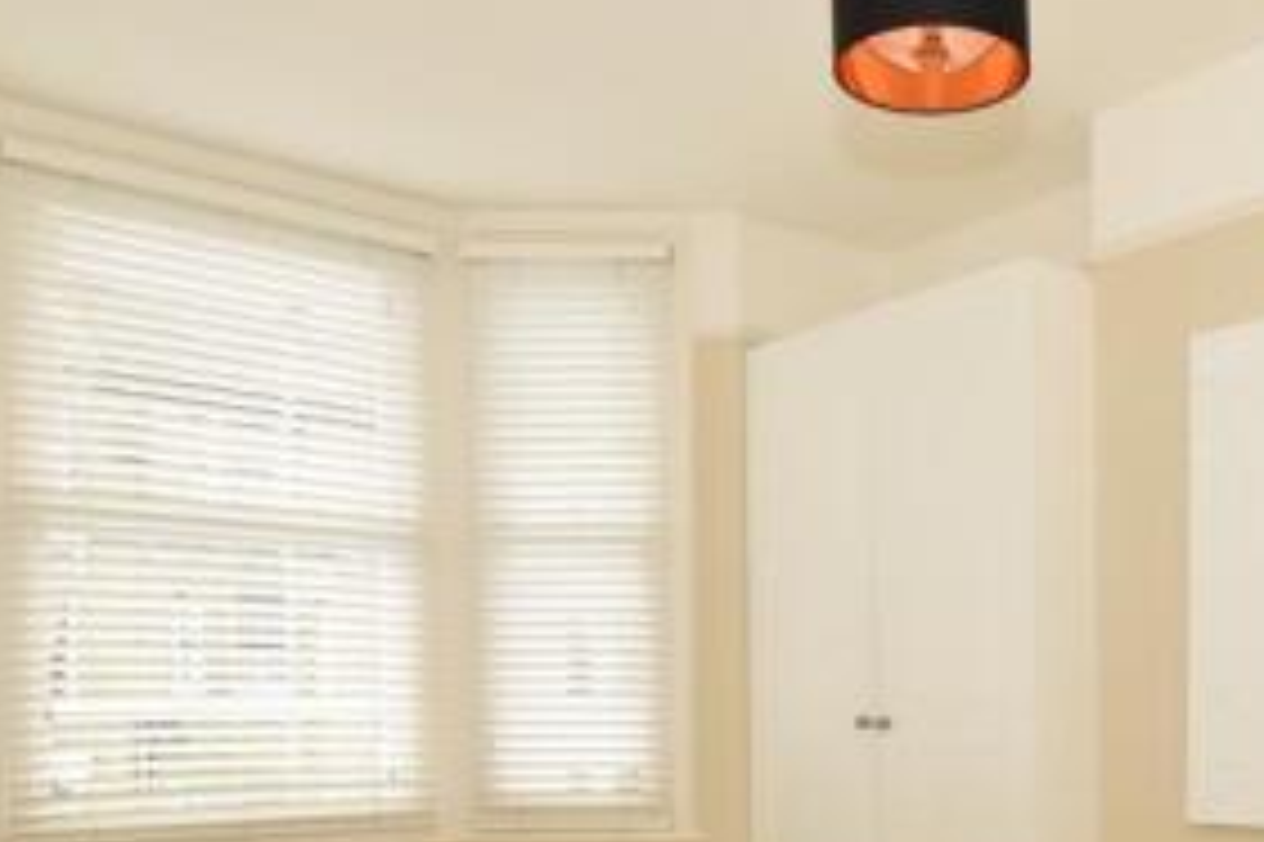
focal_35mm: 35
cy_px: 732
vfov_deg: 35.9
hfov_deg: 51.3
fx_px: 1228
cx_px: 999
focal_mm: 10
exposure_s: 1/100
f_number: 7.1
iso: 400
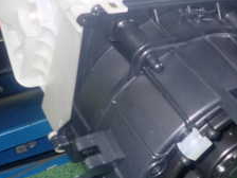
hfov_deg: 27.2
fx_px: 459
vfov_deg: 21.9
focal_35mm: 67
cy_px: 85
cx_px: 242
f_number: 2
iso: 250
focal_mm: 4.5
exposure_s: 1/30
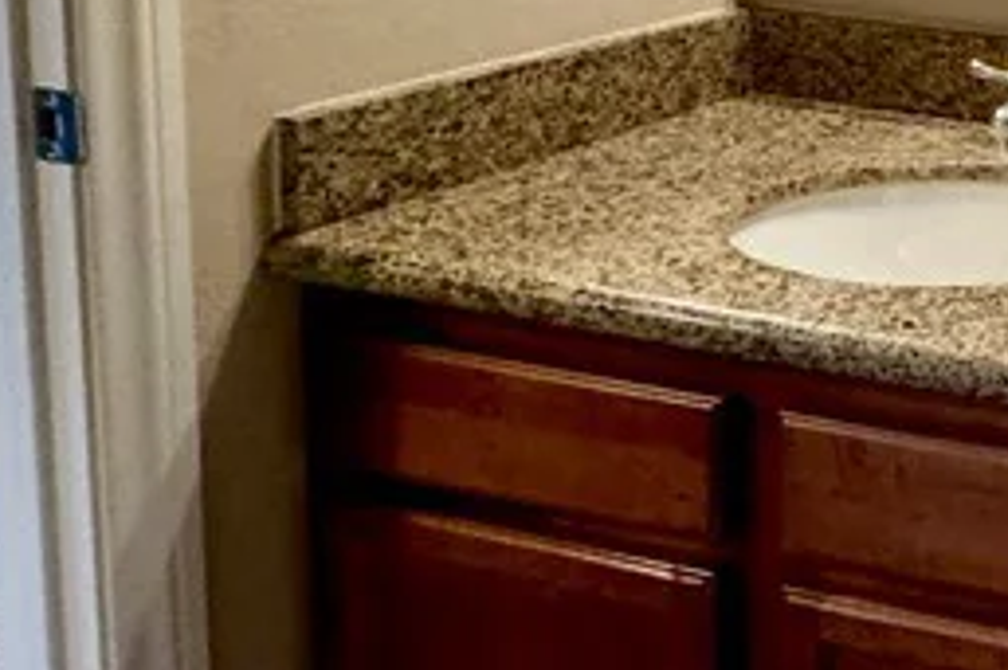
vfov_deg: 22.0
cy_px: -78
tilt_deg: -8.2
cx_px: 1604
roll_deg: -4.1
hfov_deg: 24.5
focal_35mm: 58
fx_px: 1623
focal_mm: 2.22
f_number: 2.2
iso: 400
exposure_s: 1/60
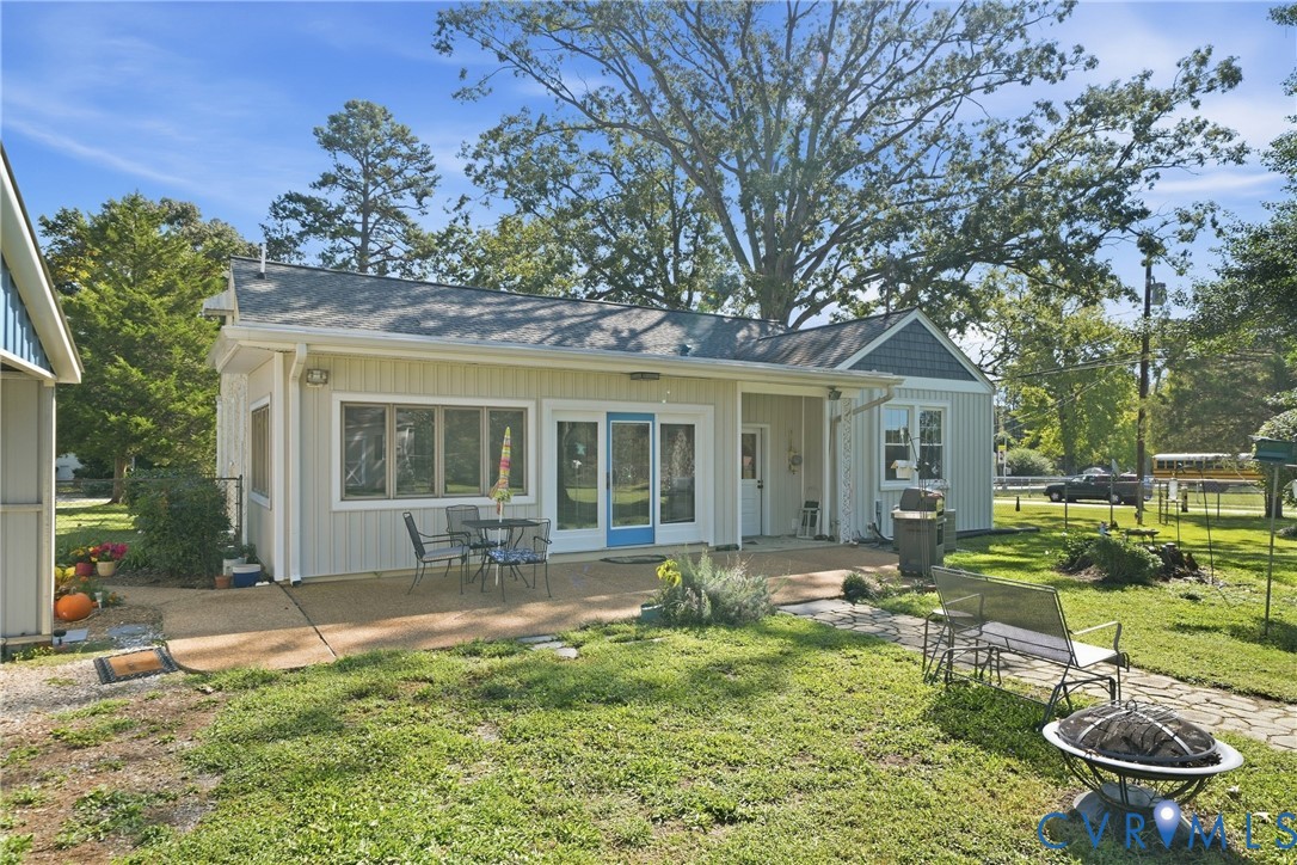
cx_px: 648
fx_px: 757
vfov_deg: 59.5
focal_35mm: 21
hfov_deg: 81.2
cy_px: 432
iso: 160
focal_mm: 21
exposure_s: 1/100
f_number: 8
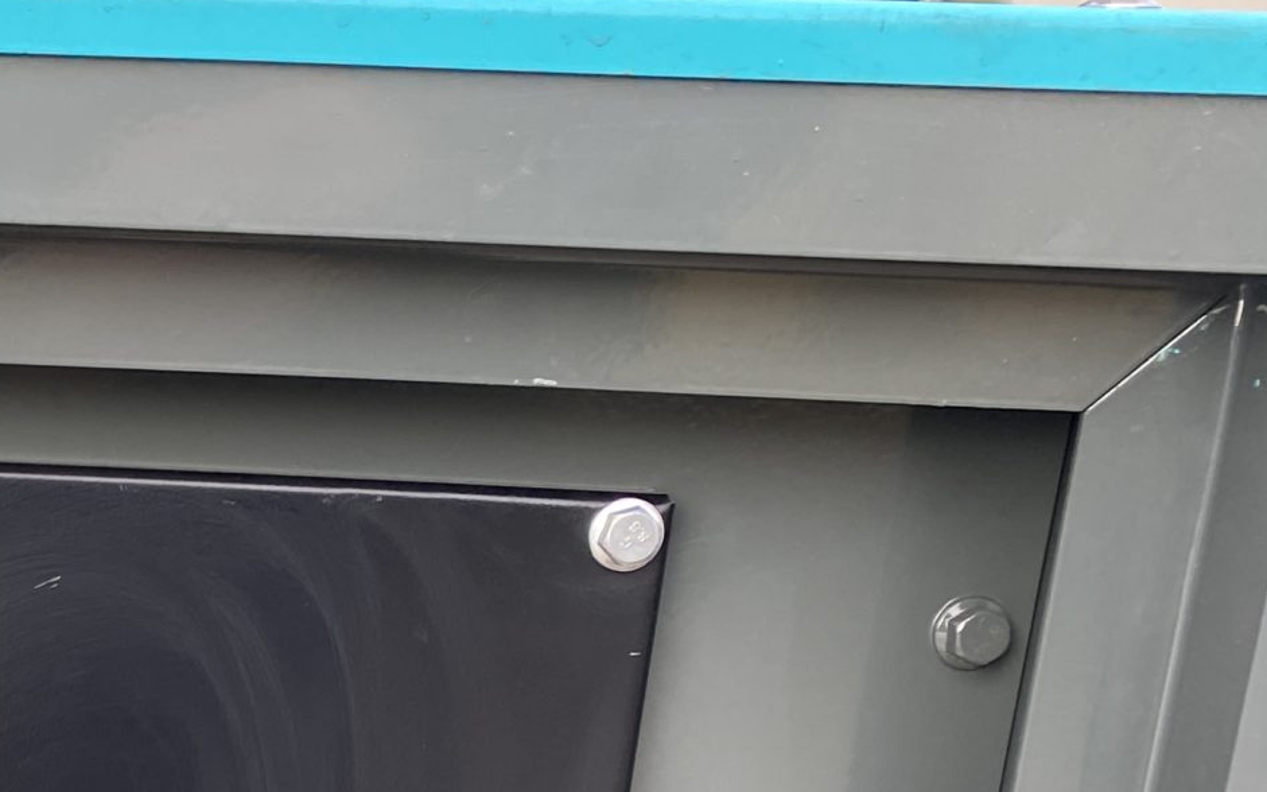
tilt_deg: -17.1
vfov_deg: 16.5
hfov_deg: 24.4
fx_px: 2590
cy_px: 994
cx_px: -335
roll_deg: -2.4
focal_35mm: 75
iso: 32
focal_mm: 4.25
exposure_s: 1/128
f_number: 1.8
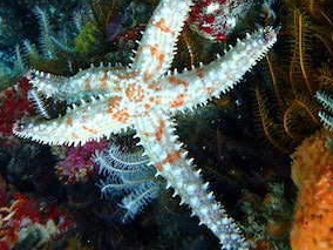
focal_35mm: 44
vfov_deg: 32.3
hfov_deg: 42.9
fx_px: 423
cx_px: 172
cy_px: 66
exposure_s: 1/60
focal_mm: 4.5
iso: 250
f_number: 2.8
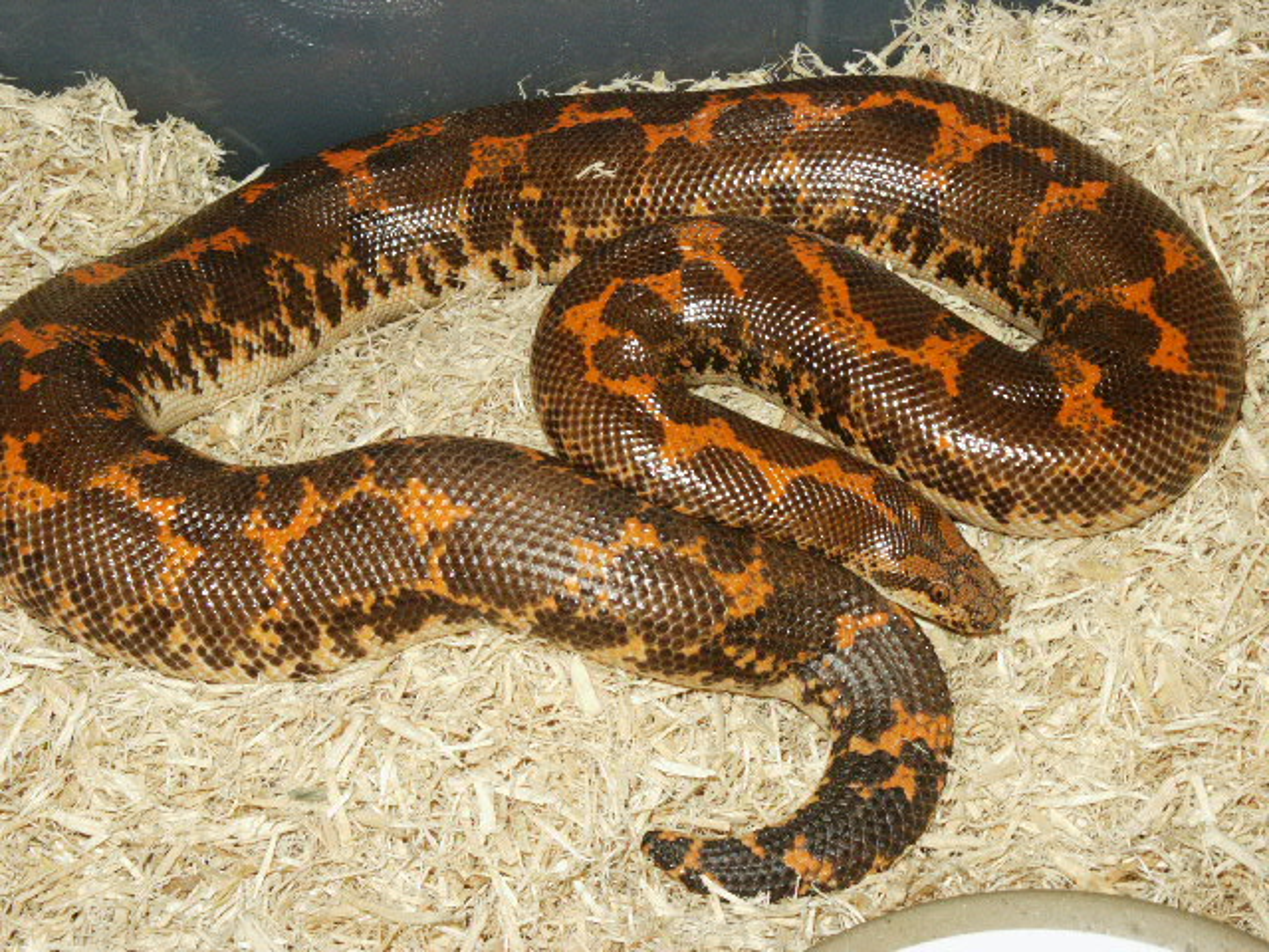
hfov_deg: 25.0
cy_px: 476
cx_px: 634
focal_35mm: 78
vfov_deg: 18.9
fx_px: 2859
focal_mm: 15.51
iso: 200
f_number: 8
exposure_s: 1/60
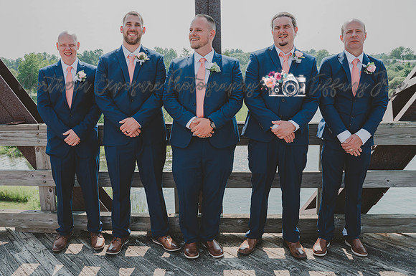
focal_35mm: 33
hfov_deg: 57.0
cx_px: 188
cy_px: 124
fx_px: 382
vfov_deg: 39.7
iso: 110
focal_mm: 25.5
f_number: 5.6
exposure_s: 1/250
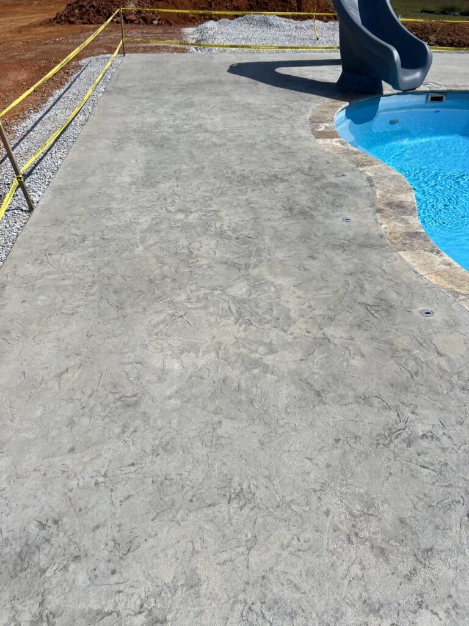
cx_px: 234
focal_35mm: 26
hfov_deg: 53.1
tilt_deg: -35.1
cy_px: 313
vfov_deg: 67.3
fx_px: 470
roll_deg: +1.4
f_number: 1.5
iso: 50
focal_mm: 5.7
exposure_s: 1/10309
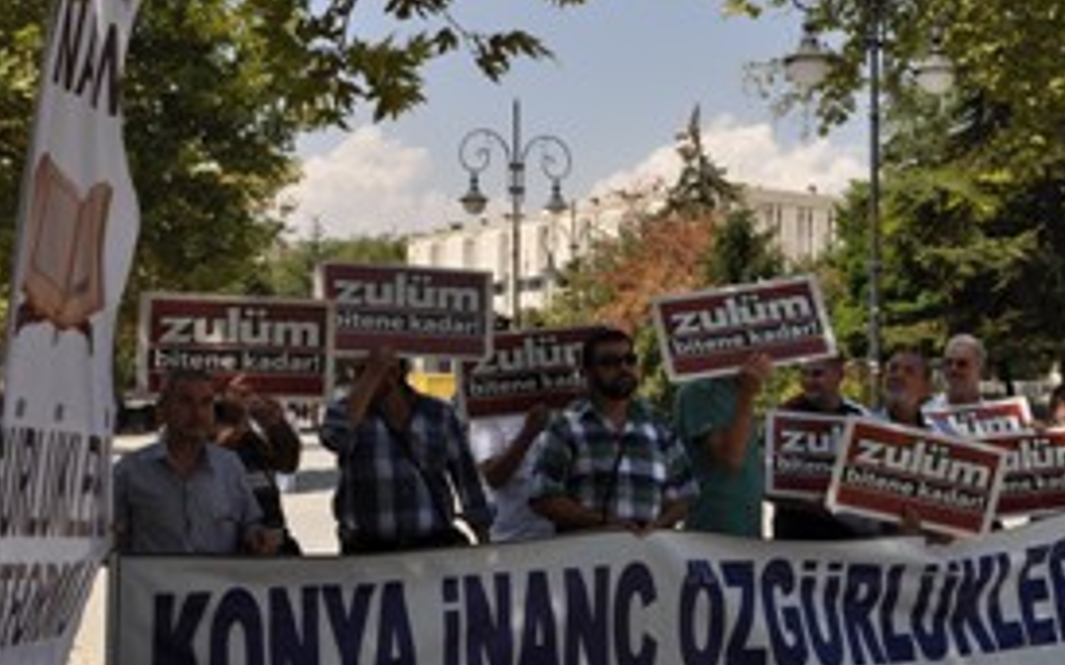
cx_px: 649
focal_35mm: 55
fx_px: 1596
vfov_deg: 23.5
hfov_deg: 36.7
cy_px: 292
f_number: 10
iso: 200
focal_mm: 22
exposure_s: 1/400
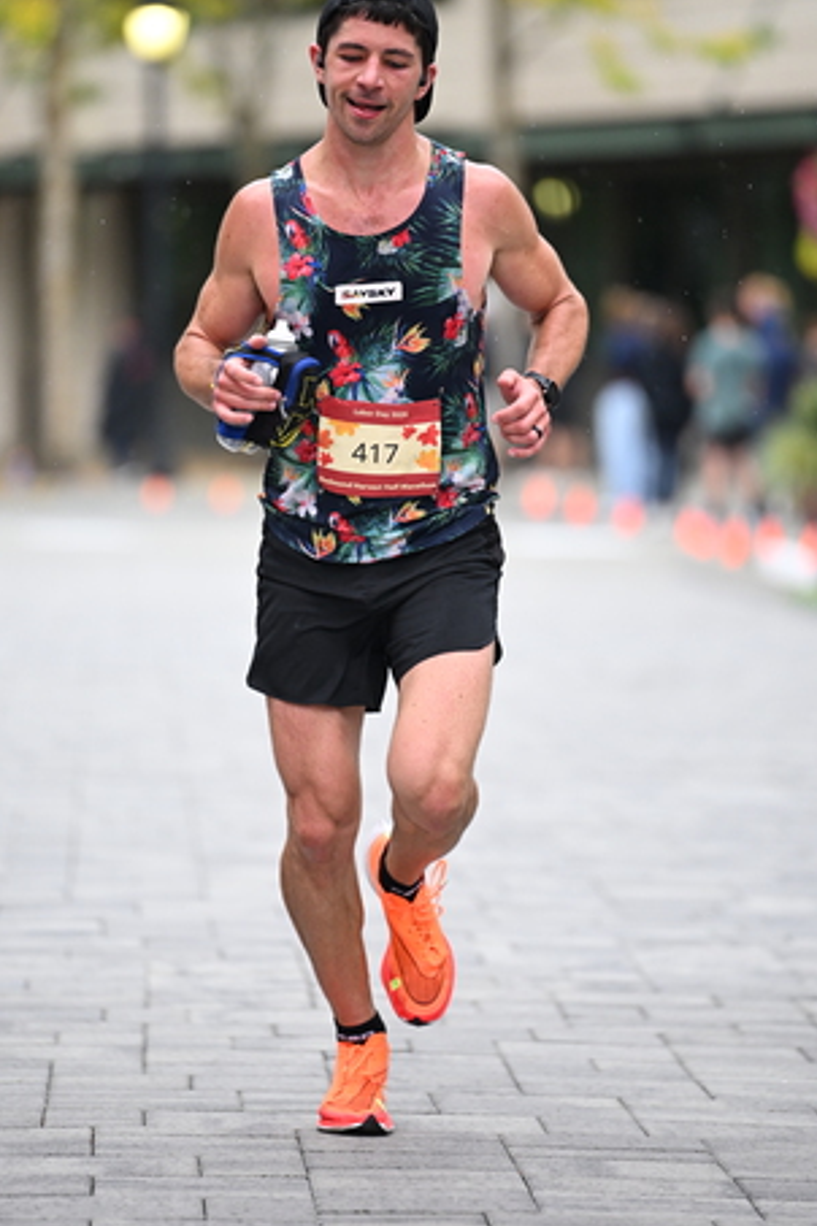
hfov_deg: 5.7
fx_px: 8271
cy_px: 533
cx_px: 364
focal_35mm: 243
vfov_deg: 8.5
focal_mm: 200
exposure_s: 1/1250
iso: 1250
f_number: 2.8
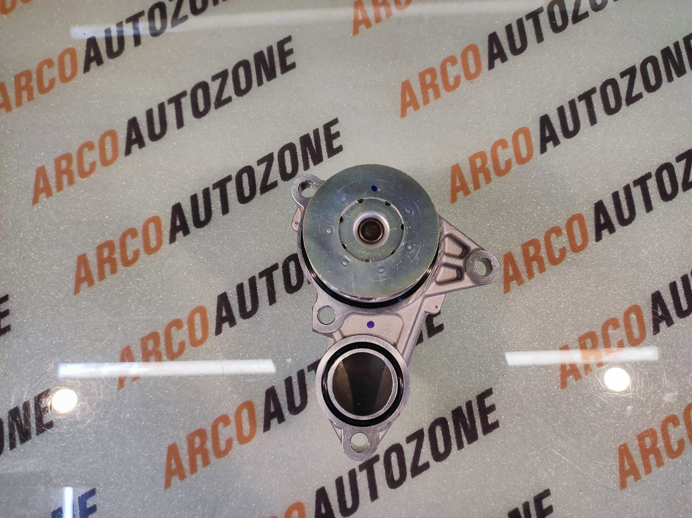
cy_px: 259
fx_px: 340
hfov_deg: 91.1
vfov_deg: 74.7
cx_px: 346
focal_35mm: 17
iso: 107
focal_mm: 4.74
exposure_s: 1/50
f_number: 1.79
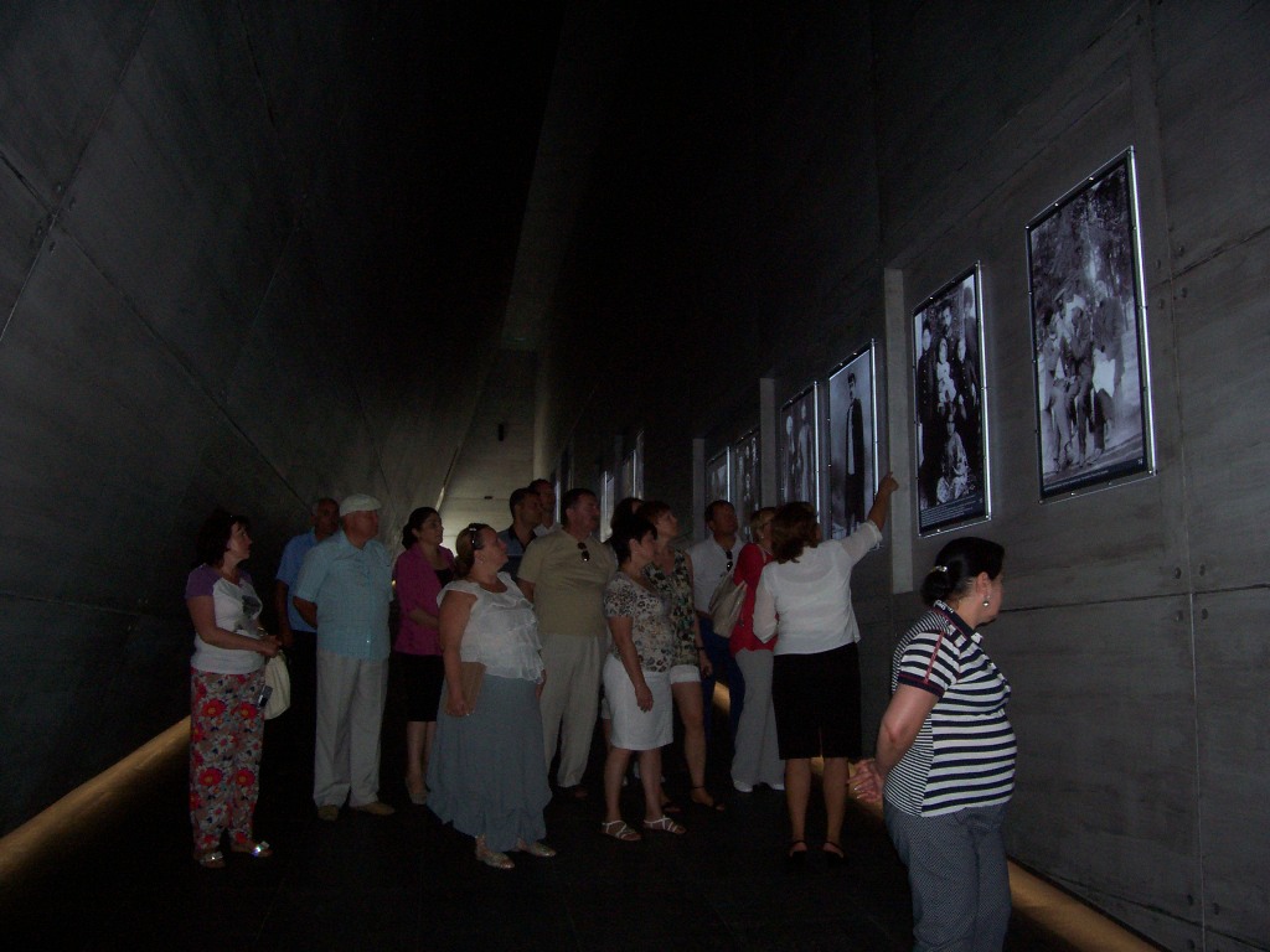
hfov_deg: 54.0
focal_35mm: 34
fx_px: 1247
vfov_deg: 41.8
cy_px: 476
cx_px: 635
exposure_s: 1/112
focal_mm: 5.6
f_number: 2.7
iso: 140
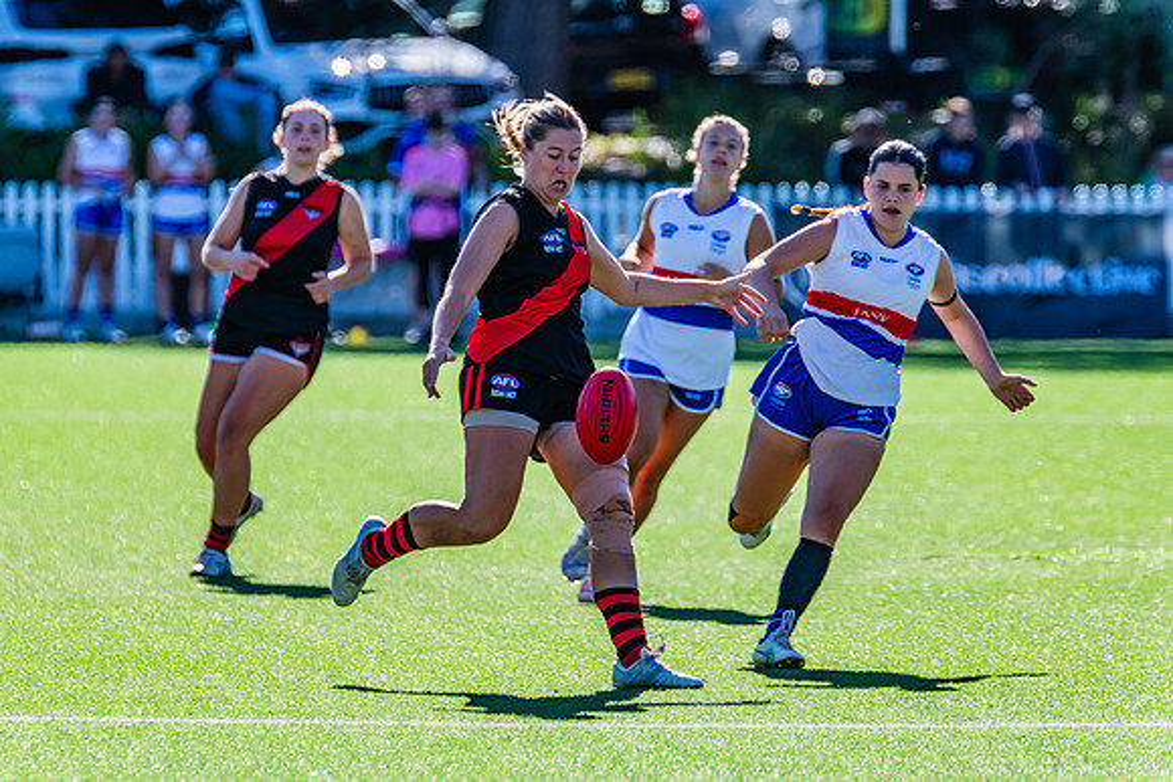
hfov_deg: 3.6
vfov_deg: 2.4
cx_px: 569
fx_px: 18925
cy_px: 390
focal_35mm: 581
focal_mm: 550
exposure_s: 1/1250
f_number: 10
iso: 800
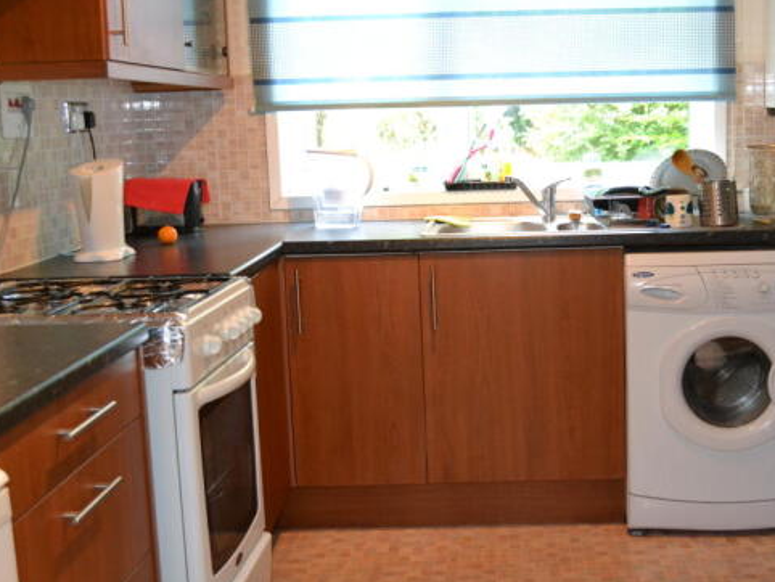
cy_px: 256
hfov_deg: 39.9
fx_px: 1053
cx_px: 517
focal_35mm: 47
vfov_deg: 30.9
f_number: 4
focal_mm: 24
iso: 2500
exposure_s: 1/60
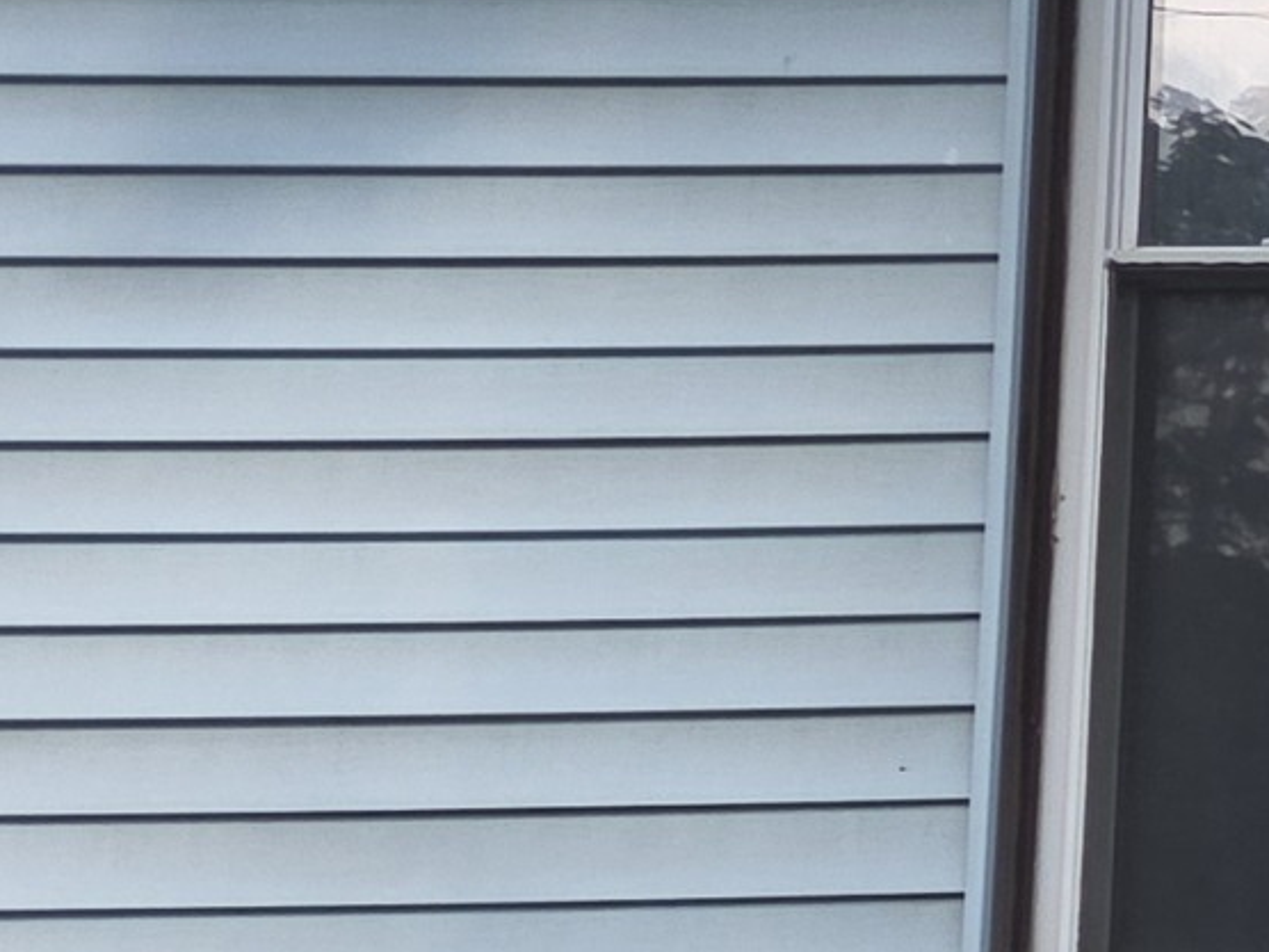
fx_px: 4656
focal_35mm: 127
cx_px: 3389
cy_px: 552
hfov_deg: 11.6
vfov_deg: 11.7
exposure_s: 1/368
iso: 25
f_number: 1.8
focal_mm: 5.4
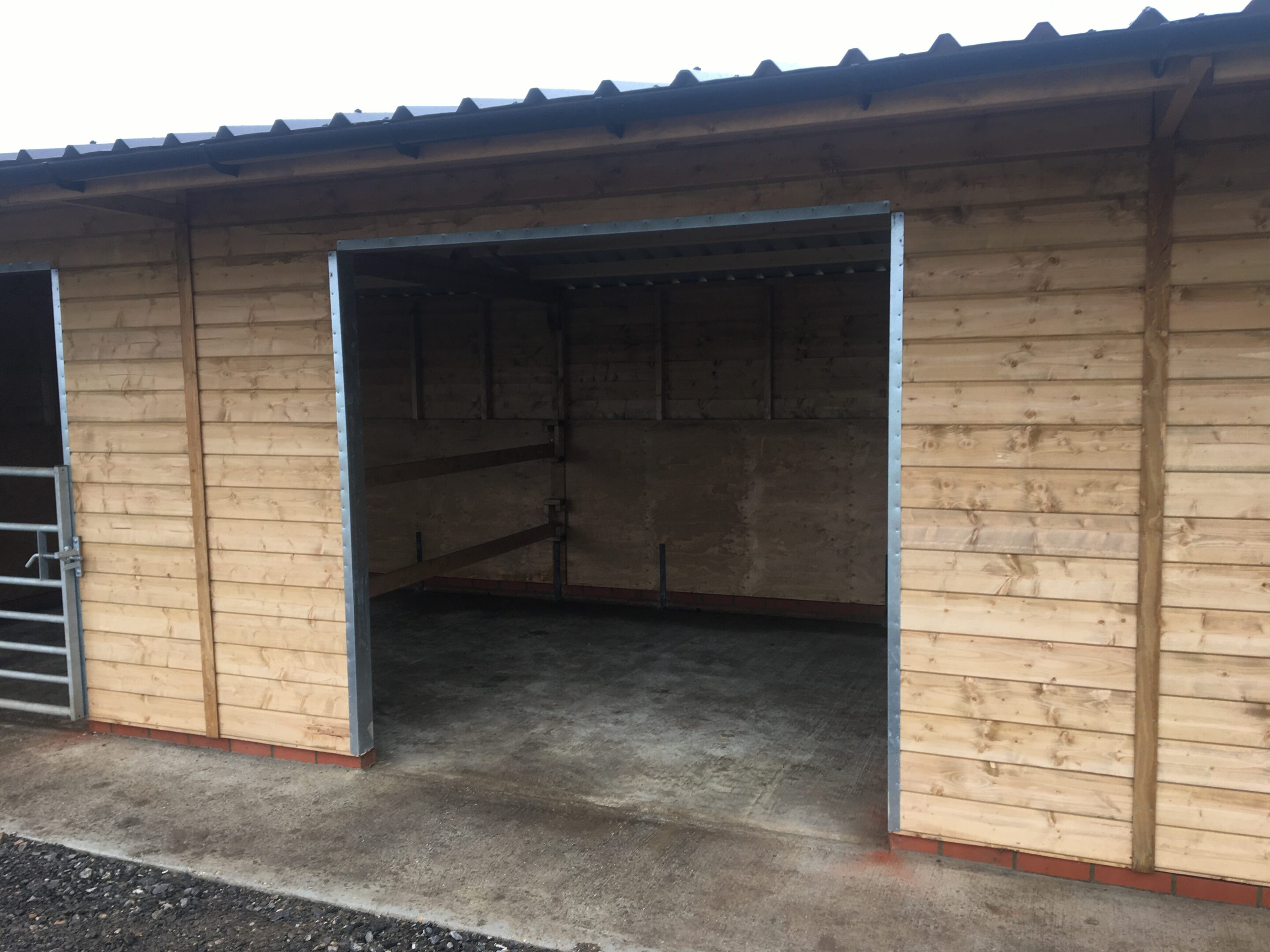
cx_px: 635
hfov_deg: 61.7
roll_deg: -1.1
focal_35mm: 29
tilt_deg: -5.1
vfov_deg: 48.2
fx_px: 1064
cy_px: 476
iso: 25
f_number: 2.2
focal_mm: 4.15
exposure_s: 1/122
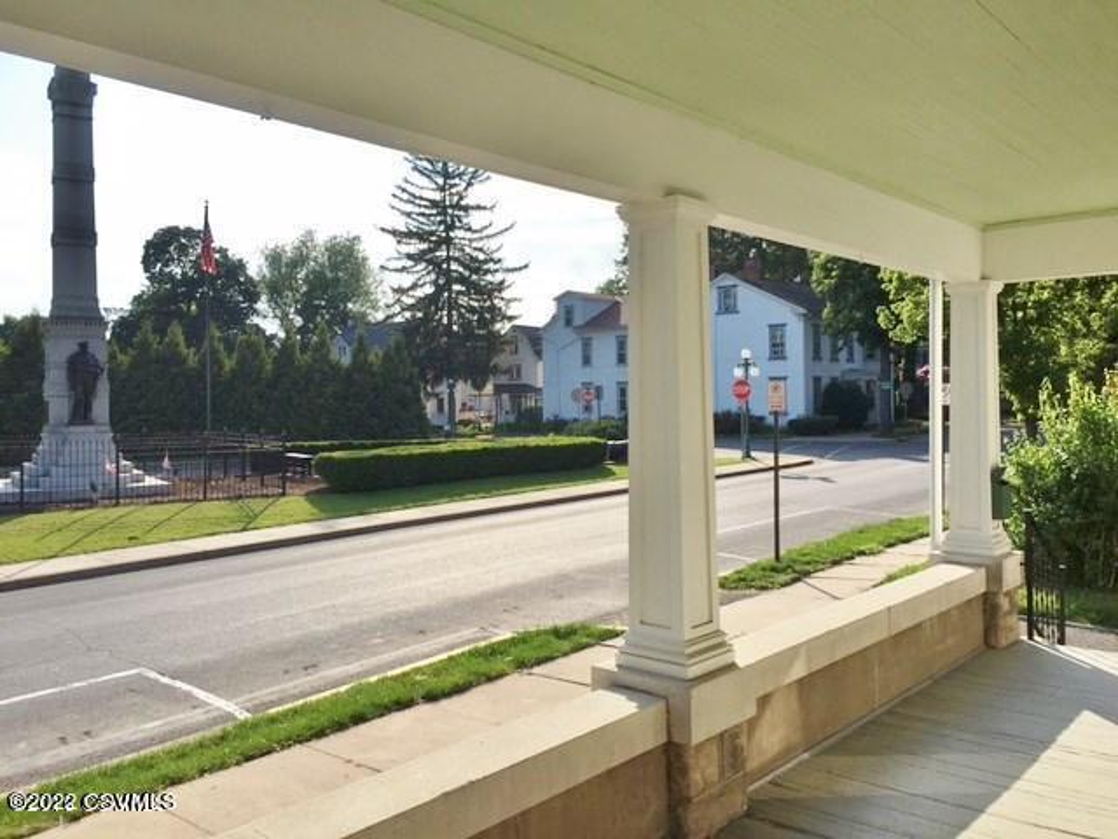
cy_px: 420
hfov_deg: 61.7
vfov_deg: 48.2
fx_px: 937
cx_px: 559
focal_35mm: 29
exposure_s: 1/1876
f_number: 2.2
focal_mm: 4.15
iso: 25
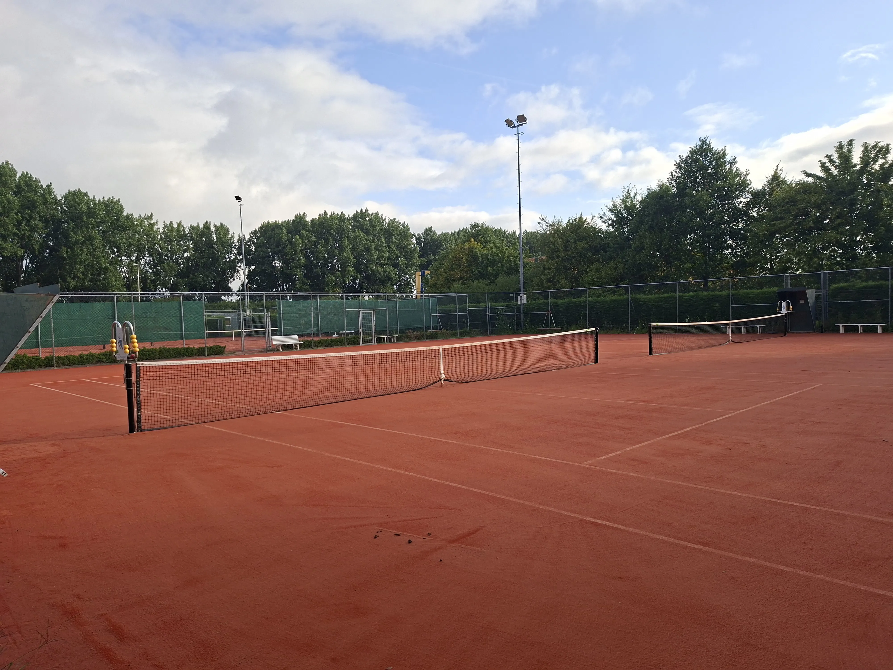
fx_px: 593
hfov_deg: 73.9
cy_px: 335
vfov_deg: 58.9
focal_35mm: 23
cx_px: 446
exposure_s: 1/1653
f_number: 1.8
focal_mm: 5.54
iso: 50
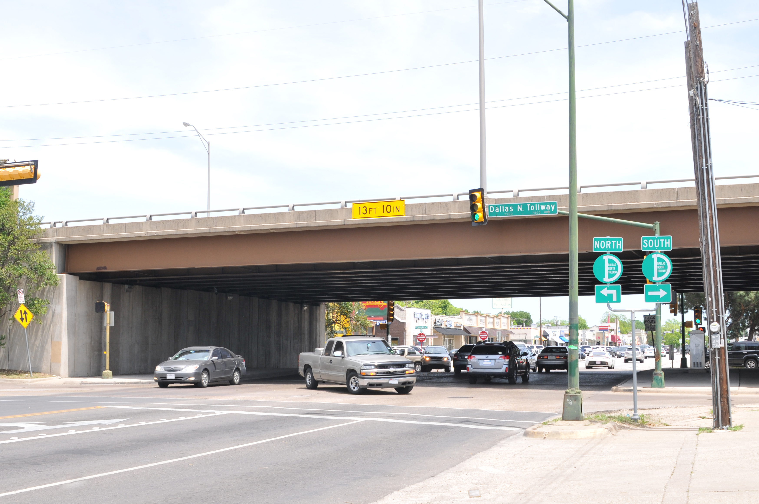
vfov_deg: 27.1
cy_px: 207
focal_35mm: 50
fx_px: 1045
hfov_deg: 39.9
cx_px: 382
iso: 200
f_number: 8
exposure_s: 1/250
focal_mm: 27
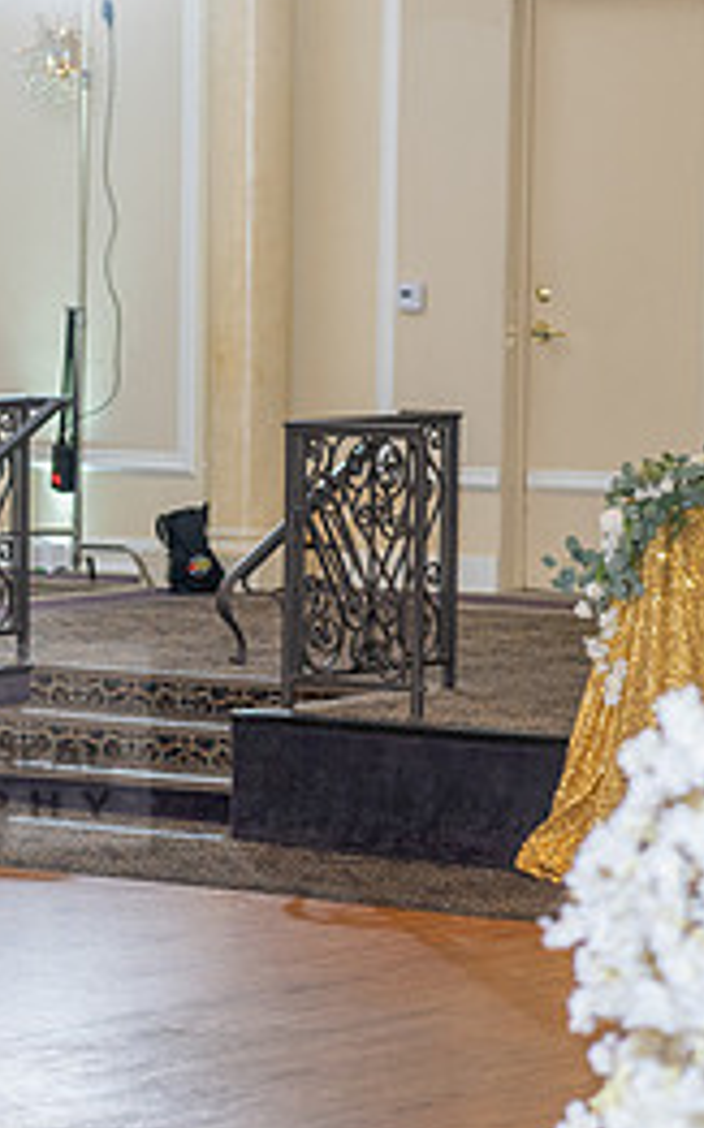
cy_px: 853
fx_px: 5590
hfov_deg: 7.1
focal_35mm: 182
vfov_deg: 11.5
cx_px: -208
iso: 800
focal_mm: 70
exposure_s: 1/125
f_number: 4
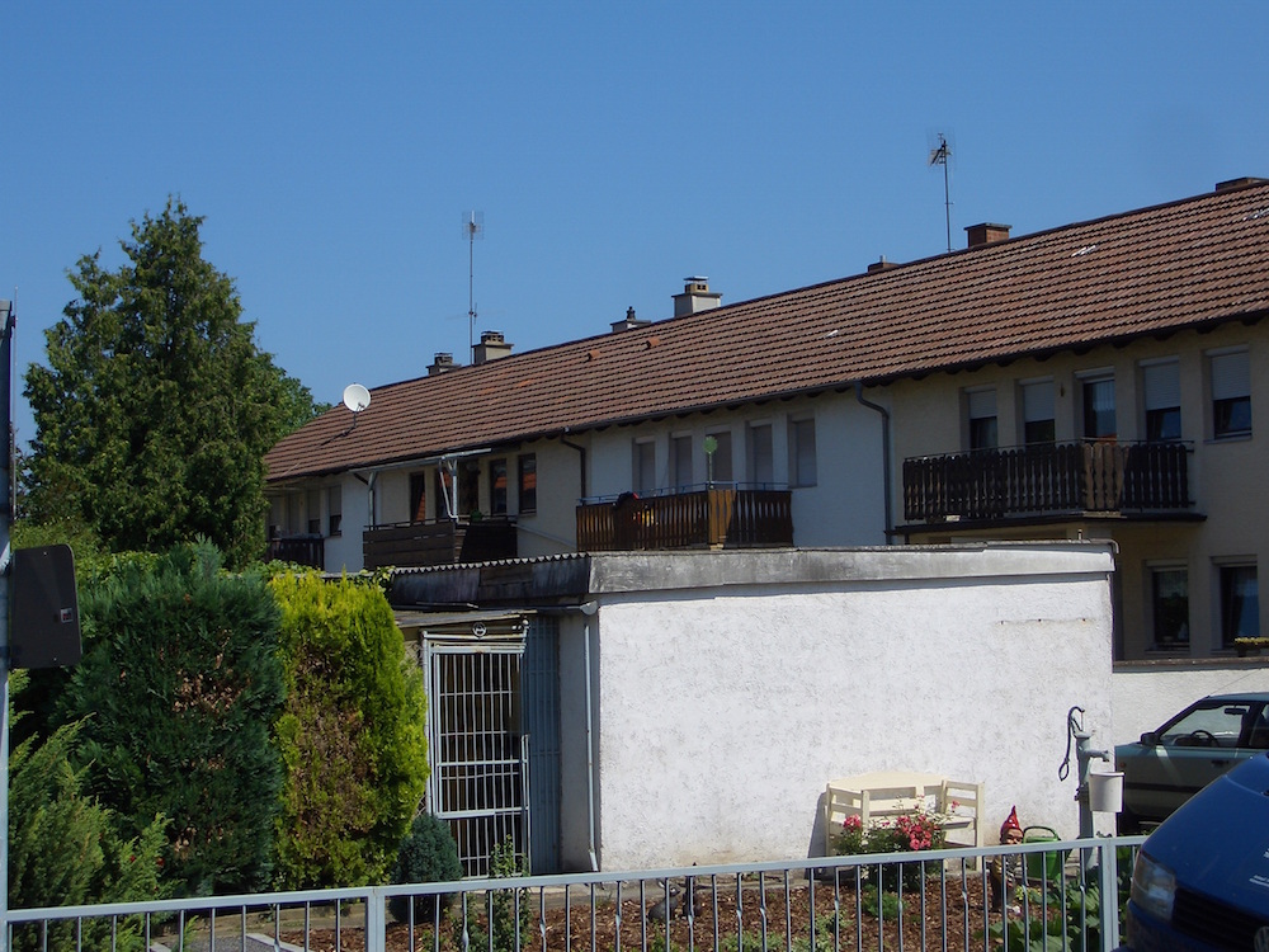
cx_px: 634
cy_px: 476
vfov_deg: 23.7
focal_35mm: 62
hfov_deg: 31.2
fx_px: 2273
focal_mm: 10.2
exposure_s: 1/400
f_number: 5.6
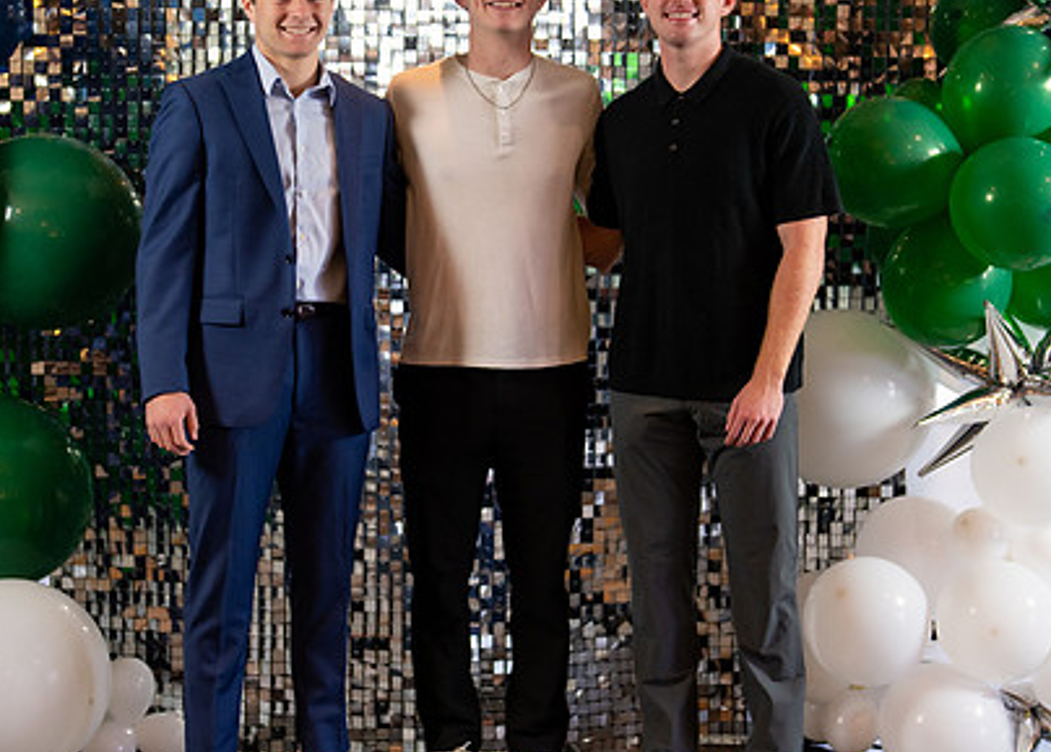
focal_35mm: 77
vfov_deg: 18.6
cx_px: 509
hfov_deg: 25.7
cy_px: 349
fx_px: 2300
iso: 800
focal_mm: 50
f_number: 1.2
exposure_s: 1/320
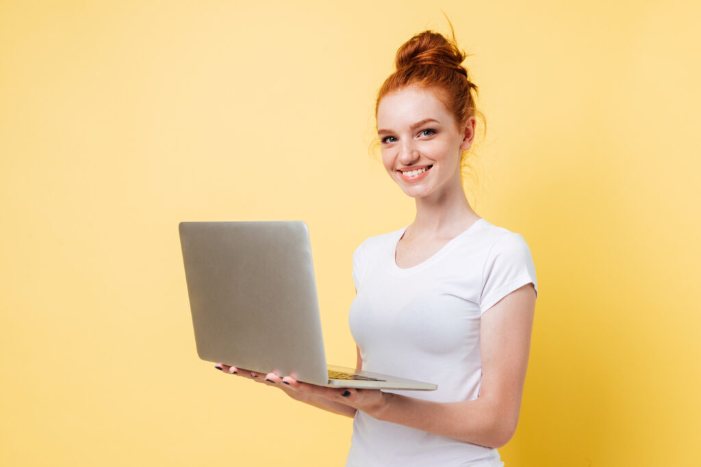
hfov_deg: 44.5
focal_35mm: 44
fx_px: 857
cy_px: 234
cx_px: 350
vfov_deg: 30.5
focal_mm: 44
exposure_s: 1/160
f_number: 7.1
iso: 100
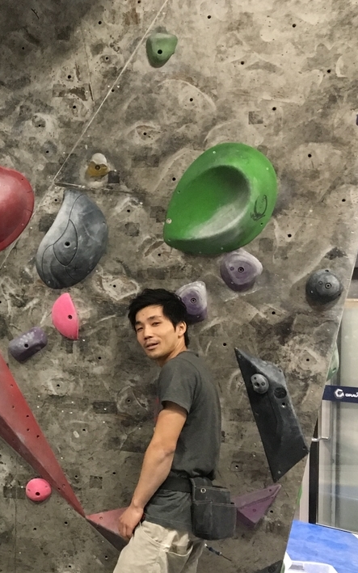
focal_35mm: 52
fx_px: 812
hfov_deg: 22.9
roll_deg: -0.9
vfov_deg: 38.8
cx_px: -71
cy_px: 330
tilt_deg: -1.7
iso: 200
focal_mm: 4.15
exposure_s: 1/30
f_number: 2.2
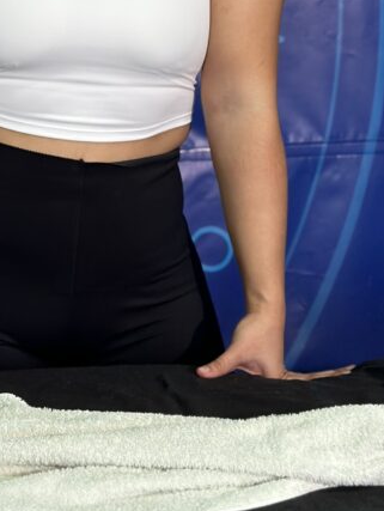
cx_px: 86
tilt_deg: -2.7
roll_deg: +0.5
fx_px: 1698
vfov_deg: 16.5
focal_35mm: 115
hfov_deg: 12.9
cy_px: -80
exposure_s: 1/50
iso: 125
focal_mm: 6.86
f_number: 1.78
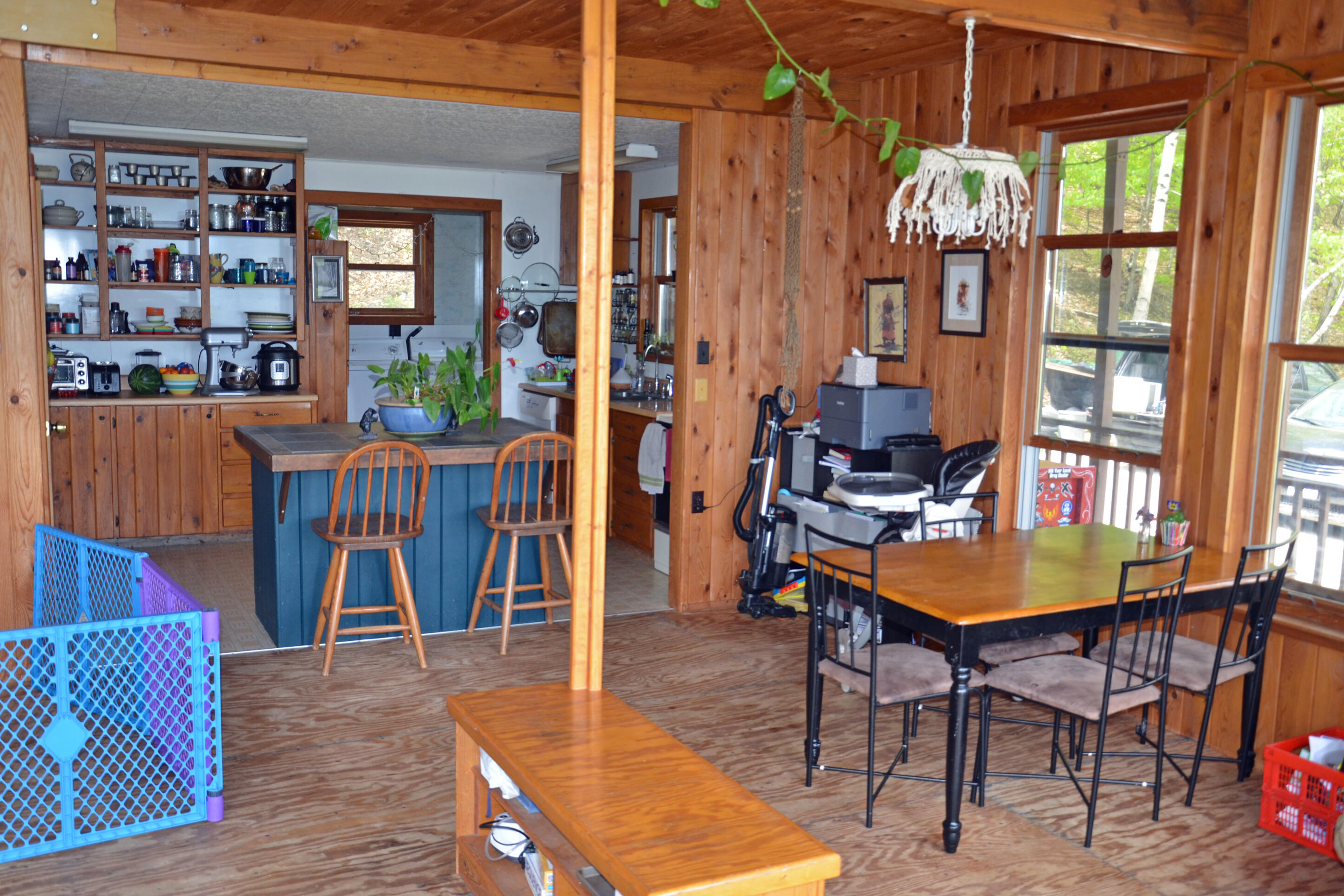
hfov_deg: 57.9
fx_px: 1214
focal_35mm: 33
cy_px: 454
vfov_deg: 40.5
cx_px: 670
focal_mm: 21
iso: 400
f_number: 3.8
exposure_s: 1/125
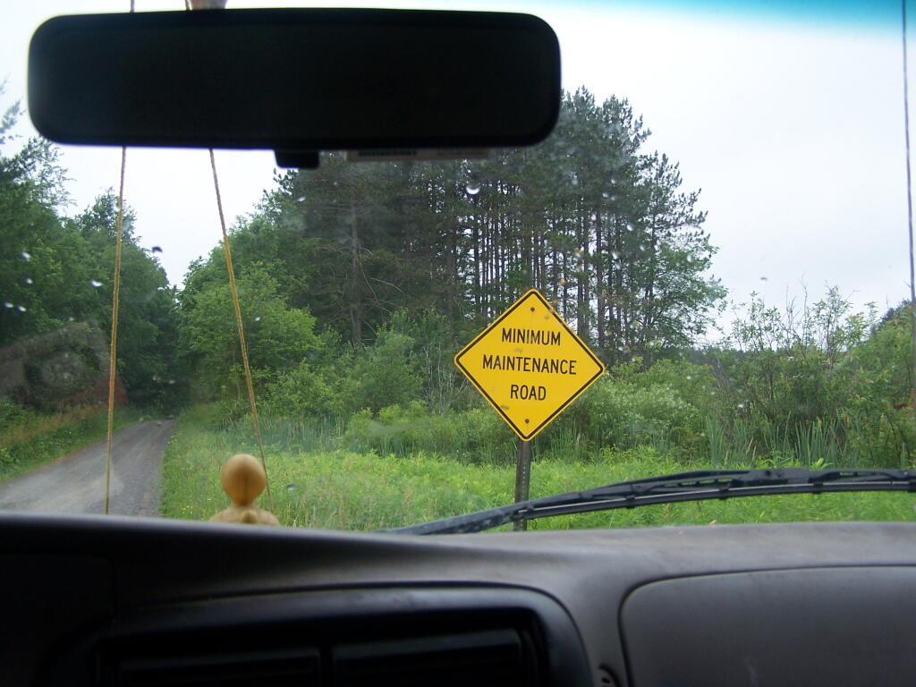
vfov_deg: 37.7
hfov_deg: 49.0
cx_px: 458
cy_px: 344
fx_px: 1006
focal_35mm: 38
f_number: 2.8
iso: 80
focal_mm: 6.3
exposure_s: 1/60
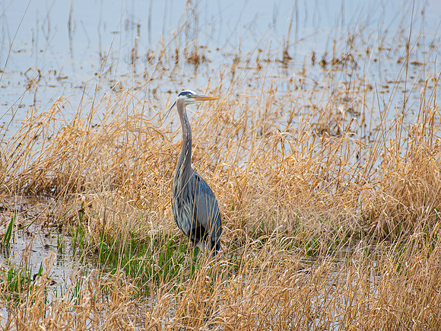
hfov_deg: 1.8
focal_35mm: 1094
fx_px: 13936
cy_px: 189
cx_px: 194
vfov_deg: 1.4
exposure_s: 1/2500
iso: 800
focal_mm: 500
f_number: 5.6
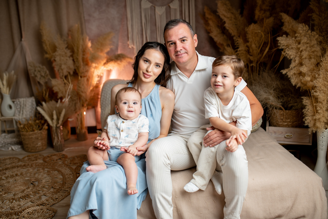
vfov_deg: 37.9
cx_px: 164
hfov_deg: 54.4
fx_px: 319
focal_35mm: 35
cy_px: 110
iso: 125
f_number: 2.5
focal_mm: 35
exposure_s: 1/200
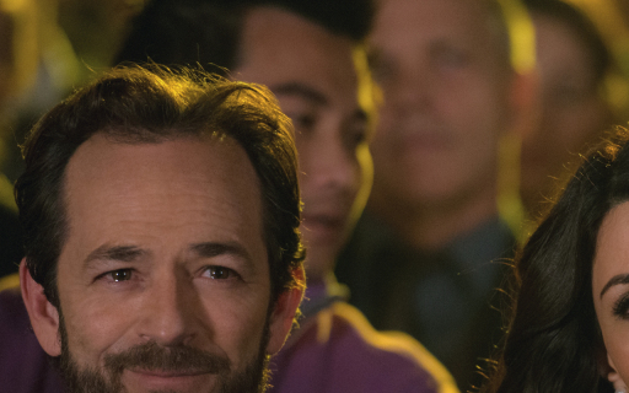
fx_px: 8194
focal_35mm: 478
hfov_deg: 4.4
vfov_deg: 2.7
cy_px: 433
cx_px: 541
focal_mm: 200
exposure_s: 1/100
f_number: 2.8
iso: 2000
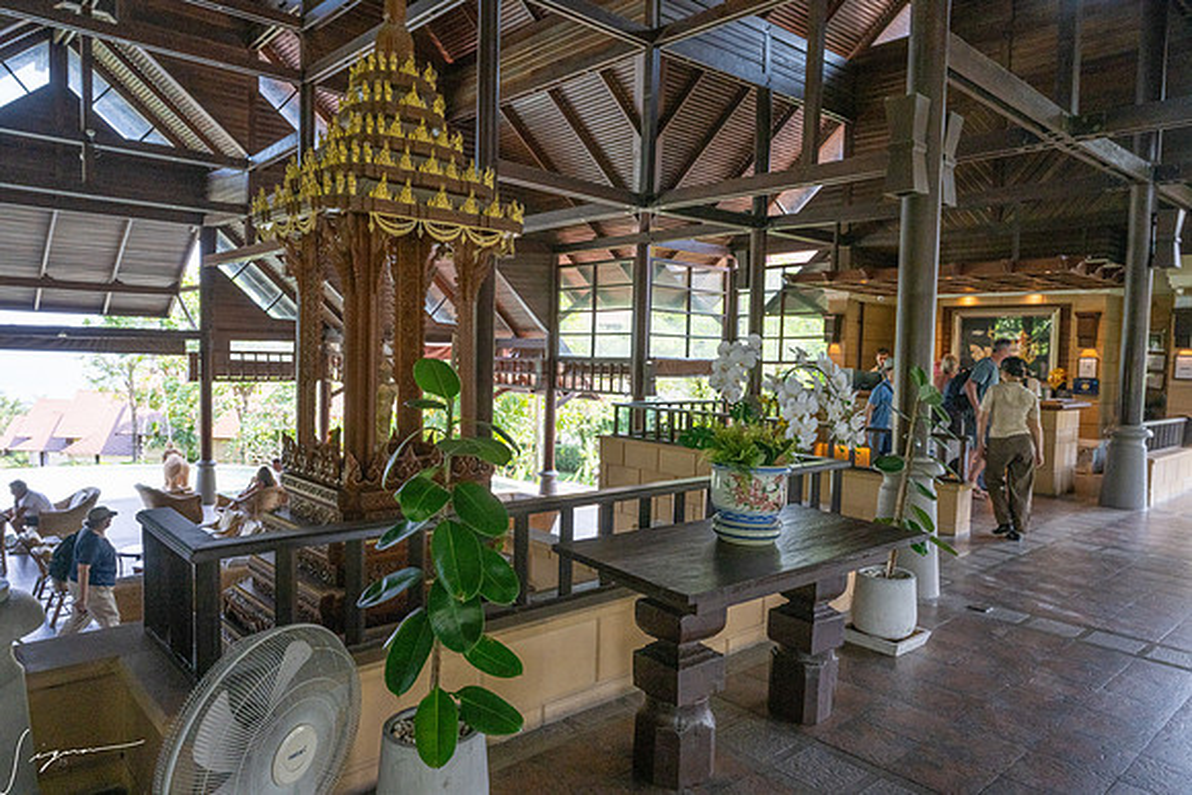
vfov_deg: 53.2
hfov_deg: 73.7
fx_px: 795
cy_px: 398
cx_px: 596
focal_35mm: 24
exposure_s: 1/200
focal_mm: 24
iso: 800
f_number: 8
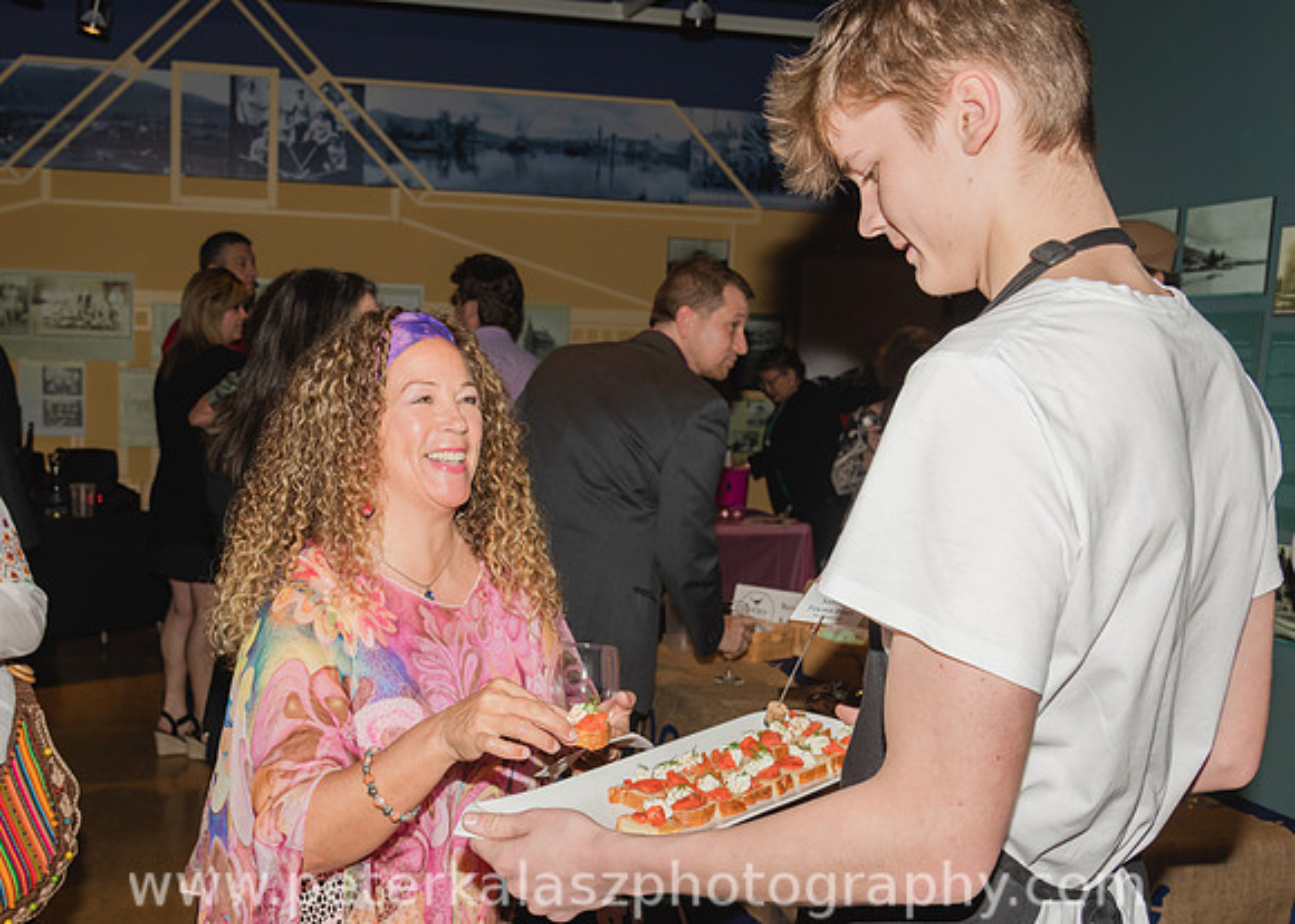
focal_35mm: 40
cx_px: 488
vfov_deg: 35.0
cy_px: 570
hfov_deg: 47.4
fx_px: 1459
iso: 200
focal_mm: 30
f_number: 6.3
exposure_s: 1/250
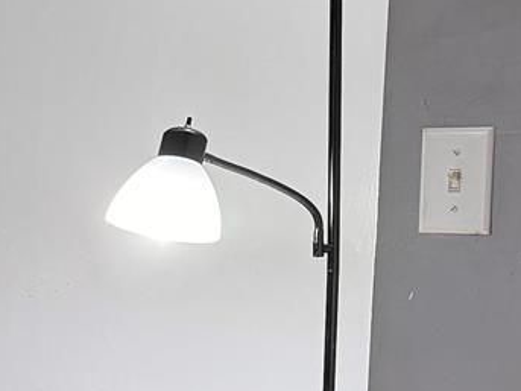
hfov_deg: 14.4
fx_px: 1685
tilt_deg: -5.0
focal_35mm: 112
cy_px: 300
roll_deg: -0.3
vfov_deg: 13.2
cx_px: -541
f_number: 1.78
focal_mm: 6.76
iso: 320
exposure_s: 1/60
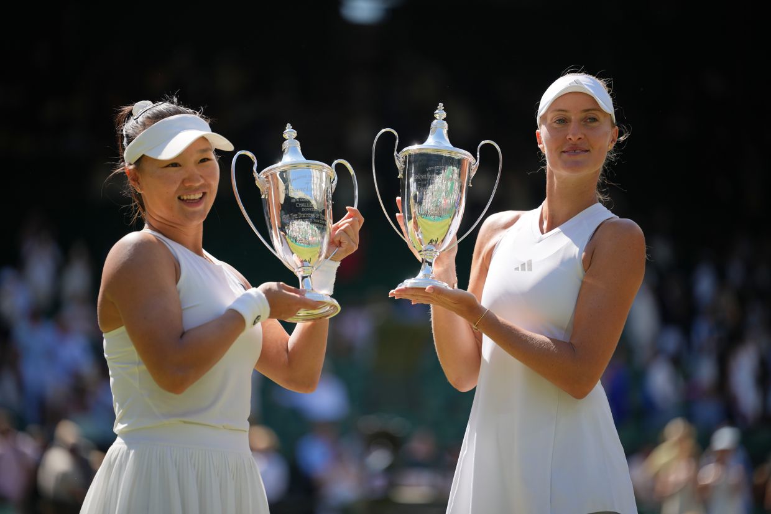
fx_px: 3211
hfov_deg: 13.7
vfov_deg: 9.1
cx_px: 386
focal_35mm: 150
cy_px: 257
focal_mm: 150
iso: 100
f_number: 2
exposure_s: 1/2500
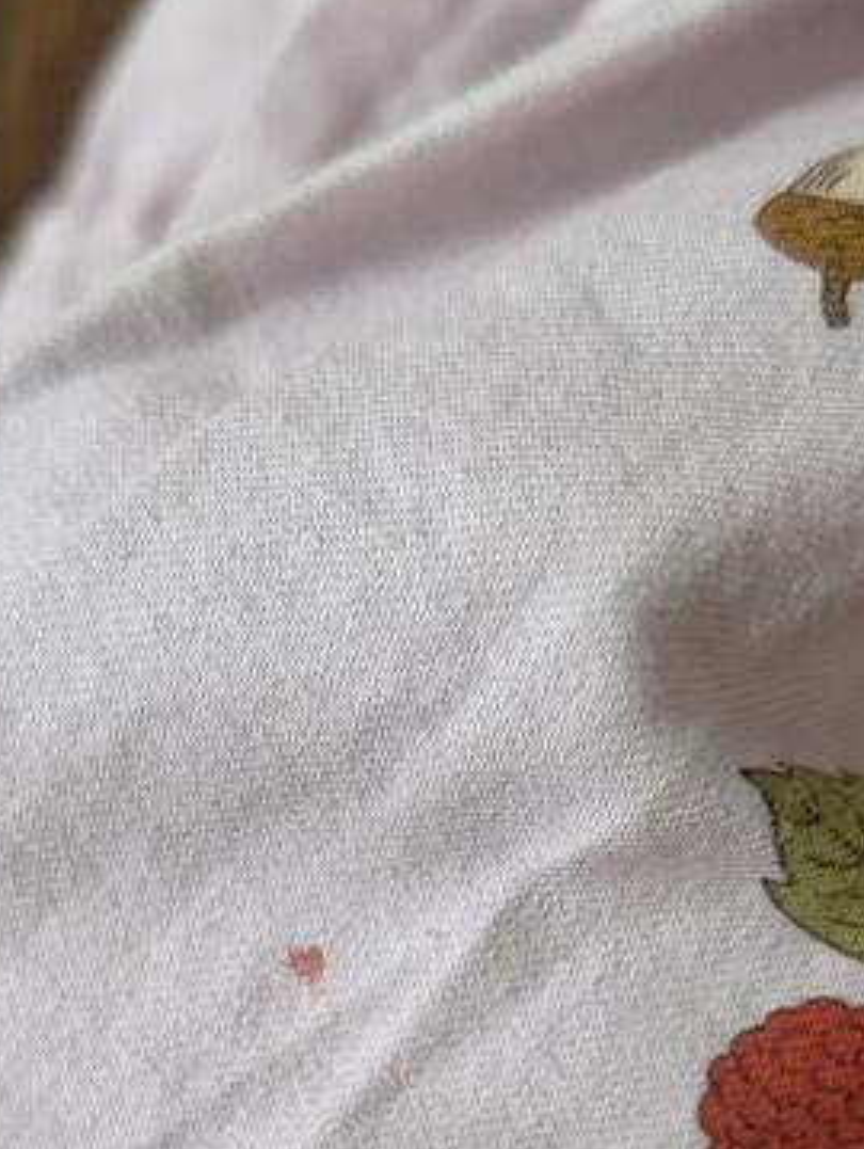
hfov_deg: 30.3
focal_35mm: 48
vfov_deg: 37.4
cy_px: 1005
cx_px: 443
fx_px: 1595
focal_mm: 6.5
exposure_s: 1/120
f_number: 1.4
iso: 250
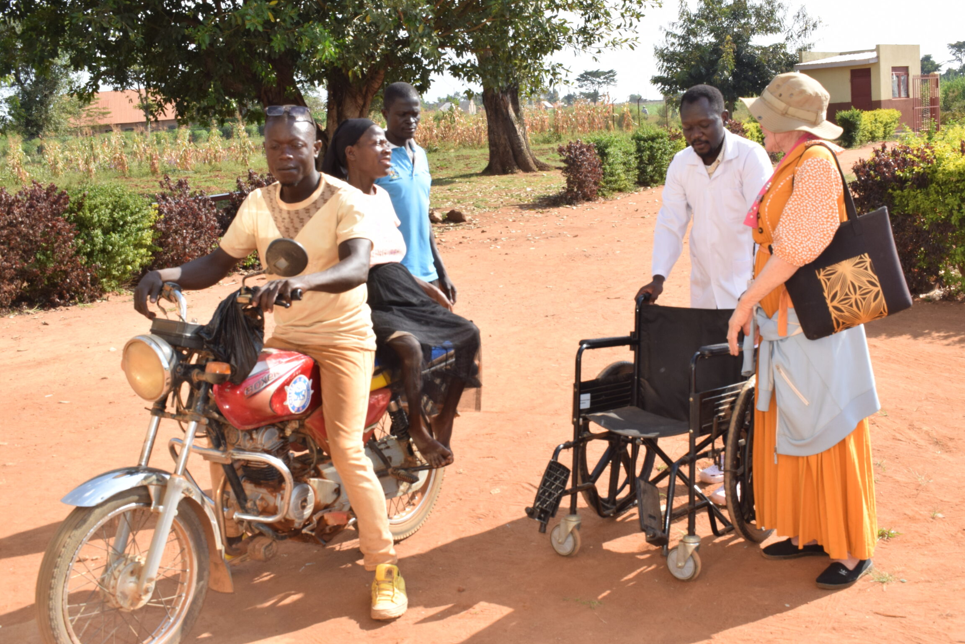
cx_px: 496
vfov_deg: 33.4
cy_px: 305
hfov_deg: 48.5
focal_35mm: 40
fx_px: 1072
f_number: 13
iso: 400
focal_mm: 24
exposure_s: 1/200
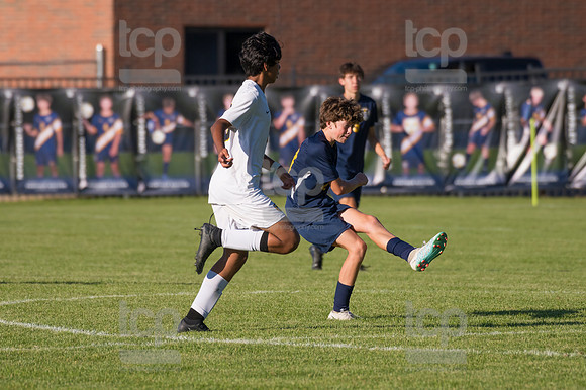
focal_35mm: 510
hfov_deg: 4.0
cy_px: 195
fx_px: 8297
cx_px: 293
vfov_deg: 2.7
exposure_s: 1/2000
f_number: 5.6
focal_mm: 340
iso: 320
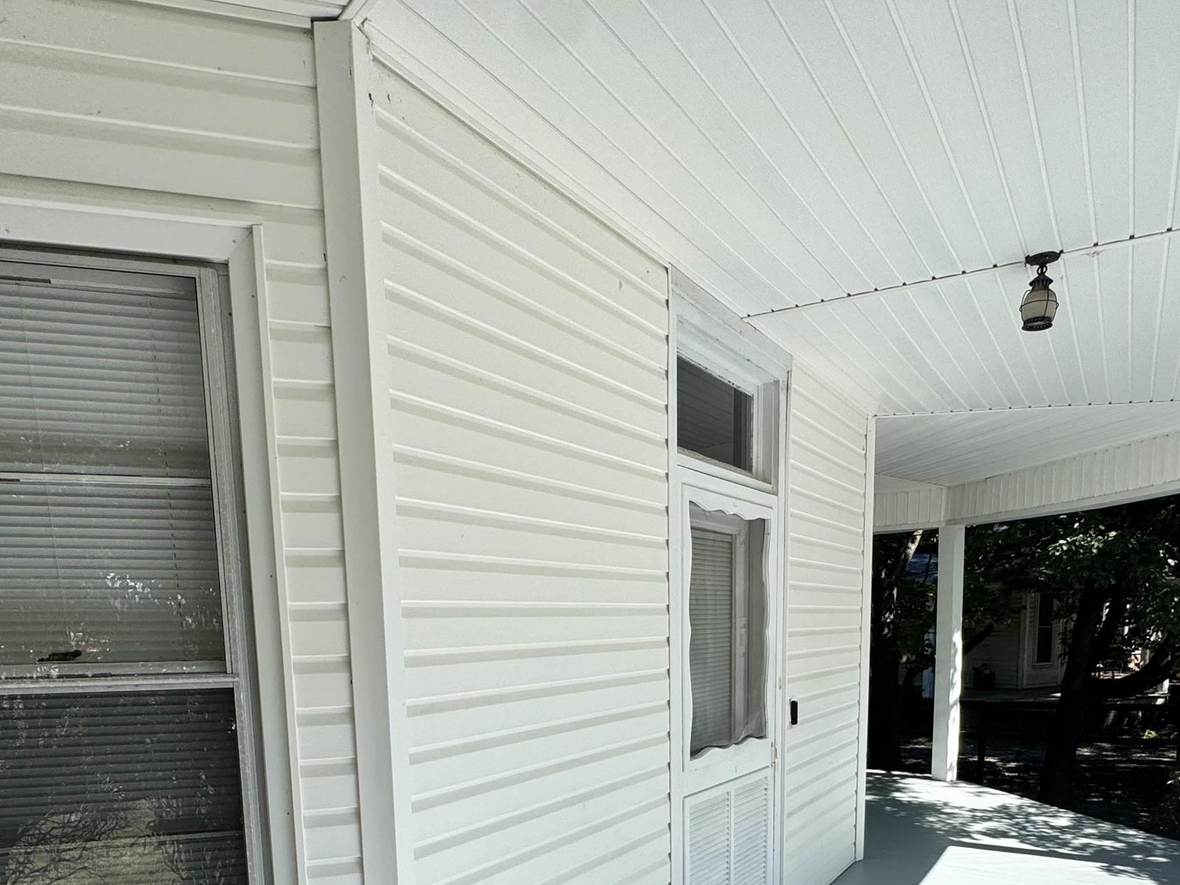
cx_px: 639
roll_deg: +0.0
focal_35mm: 25
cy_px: 735
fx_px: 852
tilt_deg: -7.2
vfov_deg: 50.8
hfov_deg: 69.3
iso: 50
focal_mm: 2.22
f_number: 2.2
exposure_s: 1/932
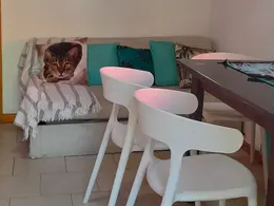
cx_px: 162
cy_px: 55
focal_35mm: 44
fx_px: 348
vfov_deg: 32.3
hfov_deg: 42.8
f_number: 1.8
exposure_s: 1/50
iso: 200
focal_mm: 3.98
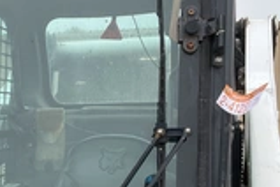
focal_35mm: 76
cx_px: 56
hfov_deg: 26.2
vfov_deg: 17.7
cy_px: 162
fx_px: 591
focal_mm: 3
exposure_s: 1/255
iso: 25
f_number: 1.8
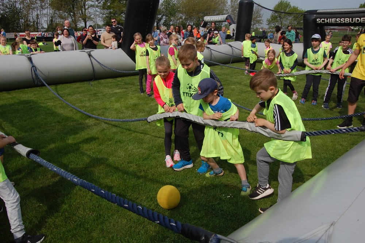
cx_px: 182
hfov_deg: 67.4
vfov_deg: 47.9
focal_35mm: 27
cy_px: 122
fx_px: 274
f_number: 10
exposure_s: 1/400
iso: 200
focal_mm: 18
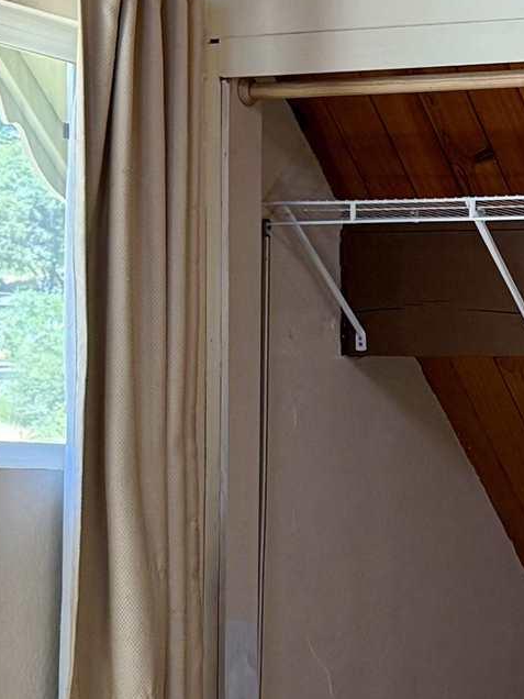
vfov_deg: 16.8
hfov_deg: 12.4
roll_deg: -1.2
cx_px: 687
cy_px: 623
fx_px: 2341
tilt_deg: -3.6
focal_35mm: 116
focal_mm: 6.76
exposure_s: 1/170
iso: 200
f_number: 1.78
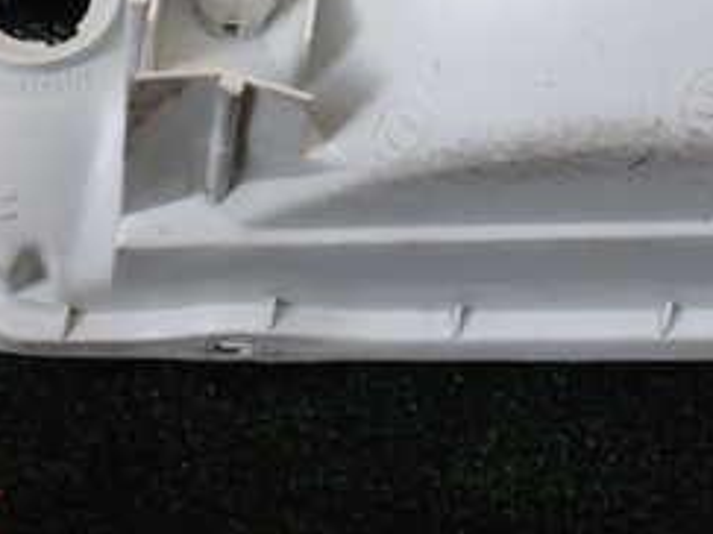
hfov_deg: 25.9
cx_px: 569
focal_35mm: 74
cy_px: -117
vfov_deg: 18.7
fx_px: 1523
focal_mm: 5.4
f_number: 3.2
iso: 100
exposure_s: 1/100
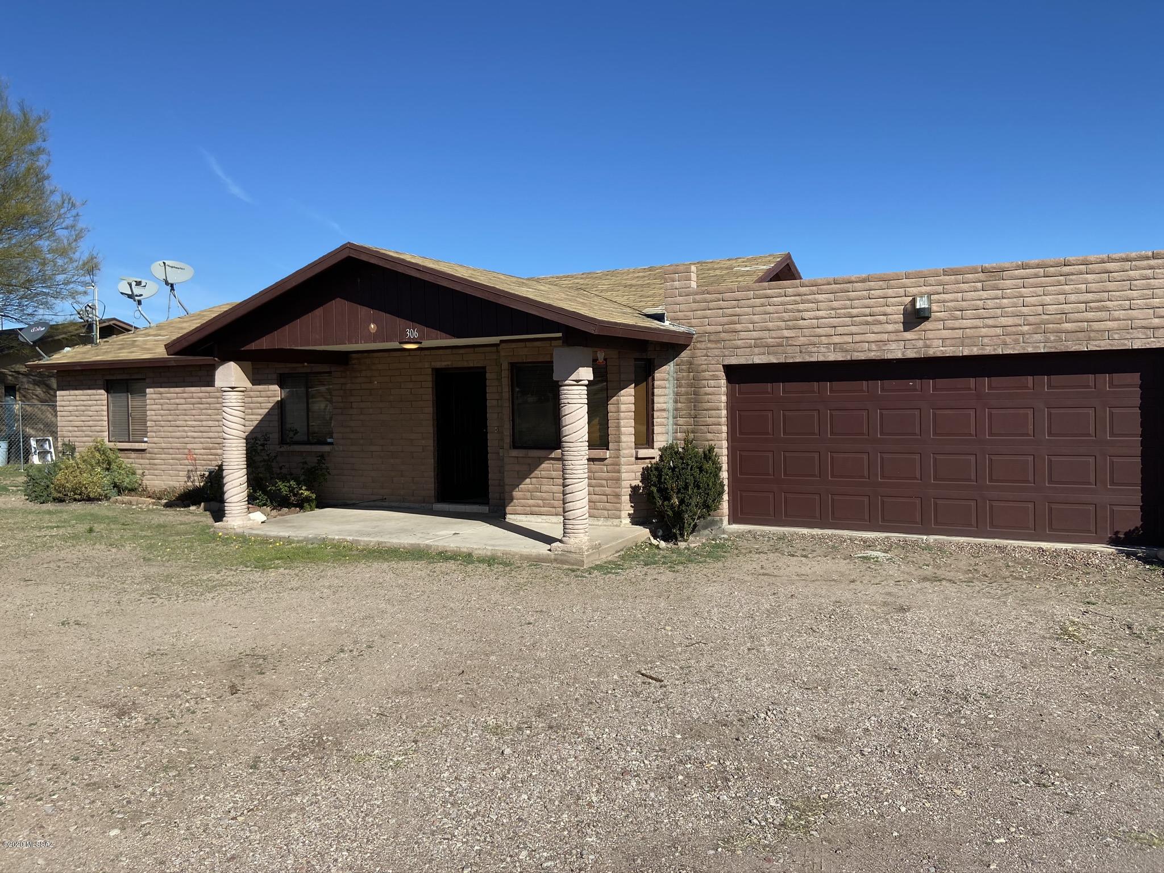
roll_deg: +1.0
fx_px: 874
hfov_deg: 67.3
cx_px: 582
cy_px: 436
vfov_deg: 53.1
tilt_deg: -3.1
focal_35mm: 26
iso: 32
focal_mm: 4.25
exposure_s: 1/3509
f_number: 1.8
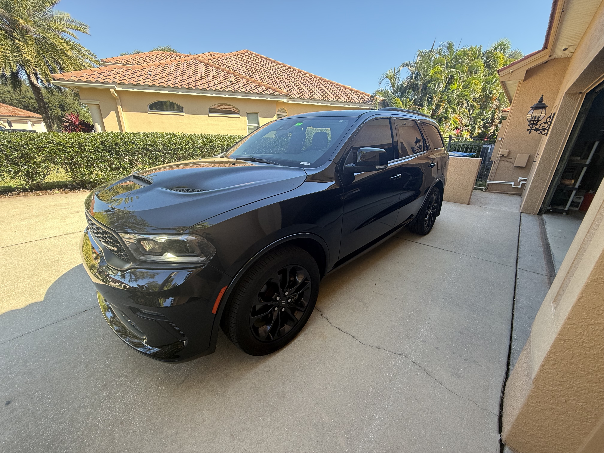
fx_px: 244
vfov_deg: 85.7
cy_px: 226
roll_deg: -0.9
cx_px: 302
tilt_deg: -21.1
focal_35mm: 14
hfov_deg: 102.1
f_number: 2.2
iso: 64
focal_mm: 2.22
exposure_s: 1/155
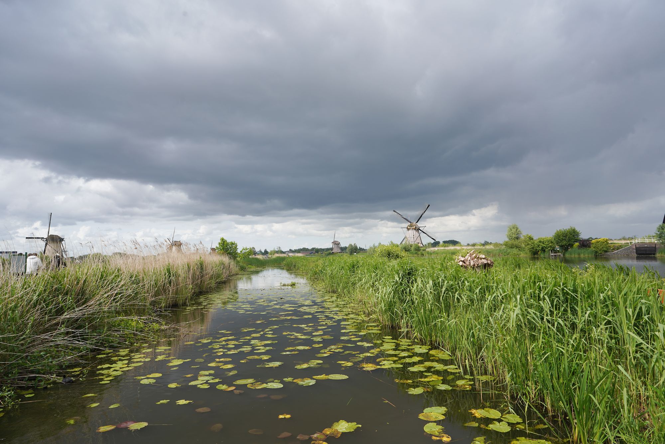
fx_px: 443
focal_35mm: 24
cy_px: 222
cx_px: 332
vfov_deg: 53.1
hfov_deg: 73.7
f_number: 11
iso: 100
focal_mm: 24
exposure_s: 1/100
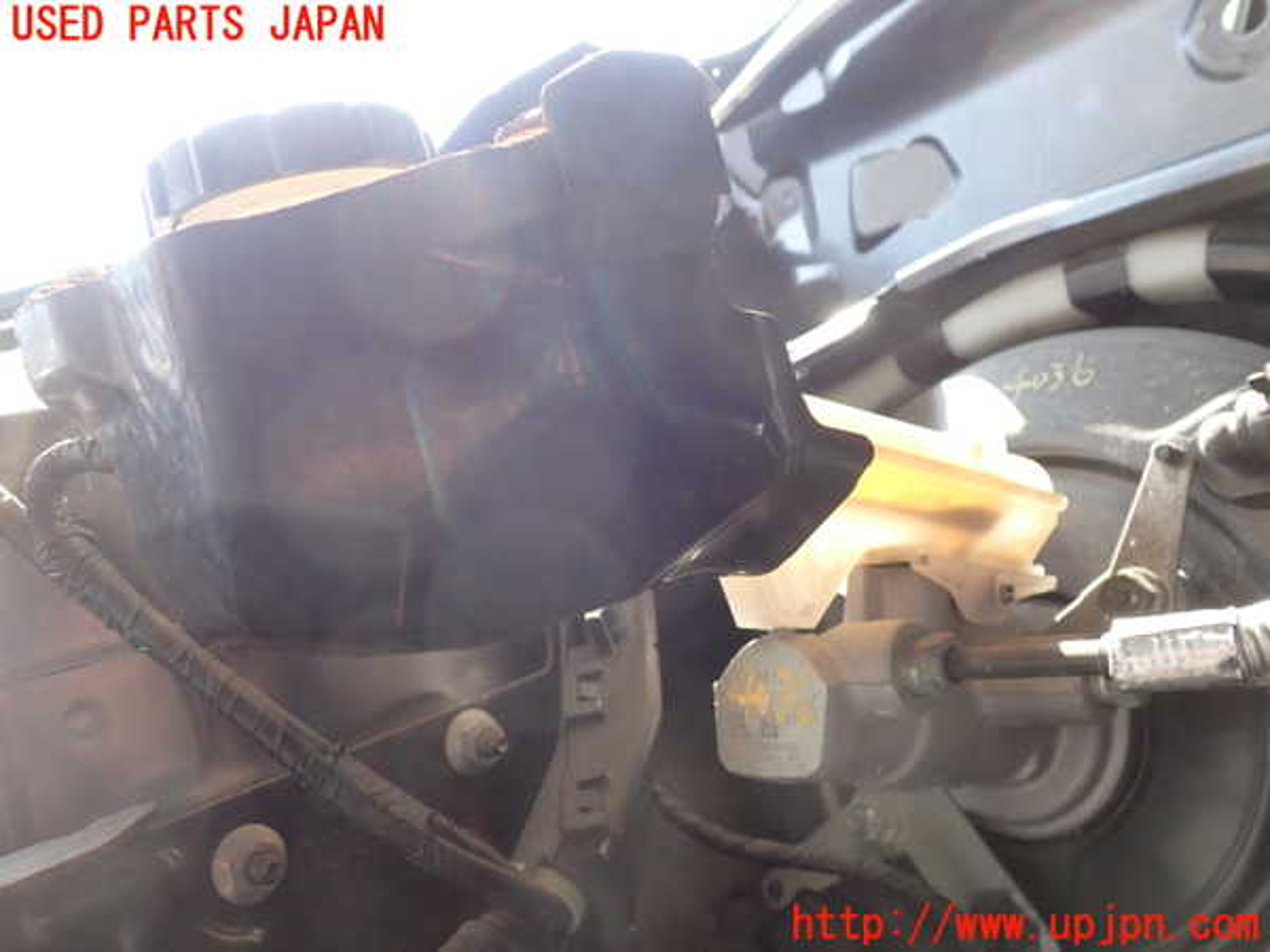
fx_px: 1101
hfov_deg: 60.0
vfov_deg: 46.8
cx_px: 635
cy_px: 476
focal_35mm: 30
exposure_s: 1/100
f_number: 3.2
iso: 100
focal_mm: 5.4
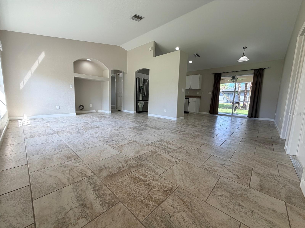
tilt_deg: -7.4
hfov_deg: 102.1
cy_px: 114
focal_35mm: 14
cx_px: 152
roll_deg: -1.6
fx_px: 123
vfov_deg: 85.7
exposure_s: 1/121
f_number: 2.2
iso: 64
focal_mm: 2.22
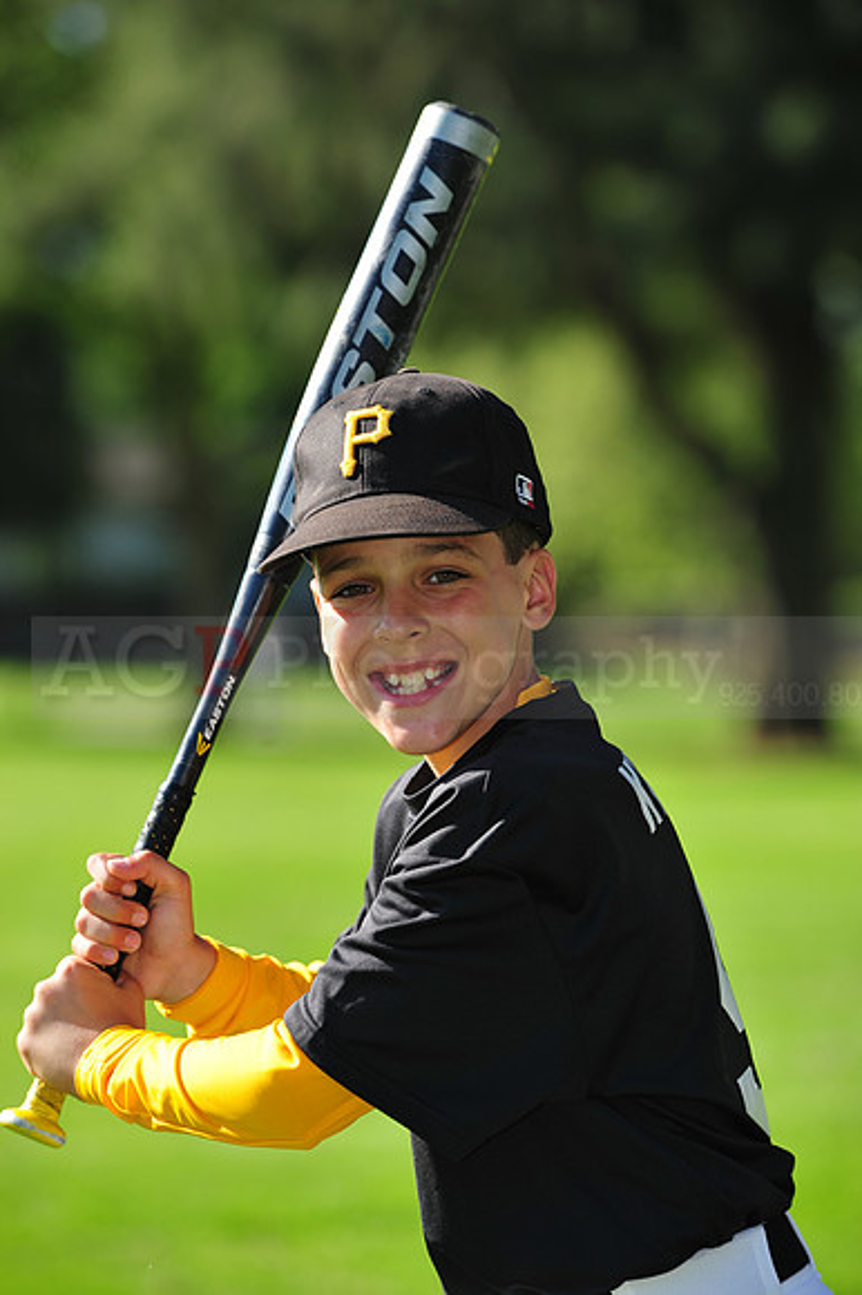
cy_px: 648
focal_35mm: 175
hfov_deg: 7.8
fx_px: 6292
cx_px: 431
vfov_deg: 11.8
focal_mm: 175
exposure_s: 1/640
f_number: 5
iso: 200
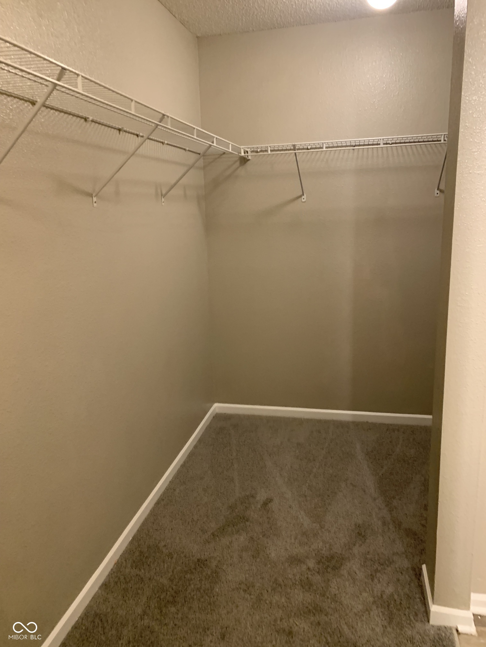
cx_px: 243
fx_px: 487
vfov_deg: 67.3
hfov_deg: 53.1
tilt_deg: -7.8
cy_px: 324
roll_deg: +1.2
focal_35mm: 26
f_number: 1.8
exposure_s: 1/60
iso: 200
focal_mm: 4.25
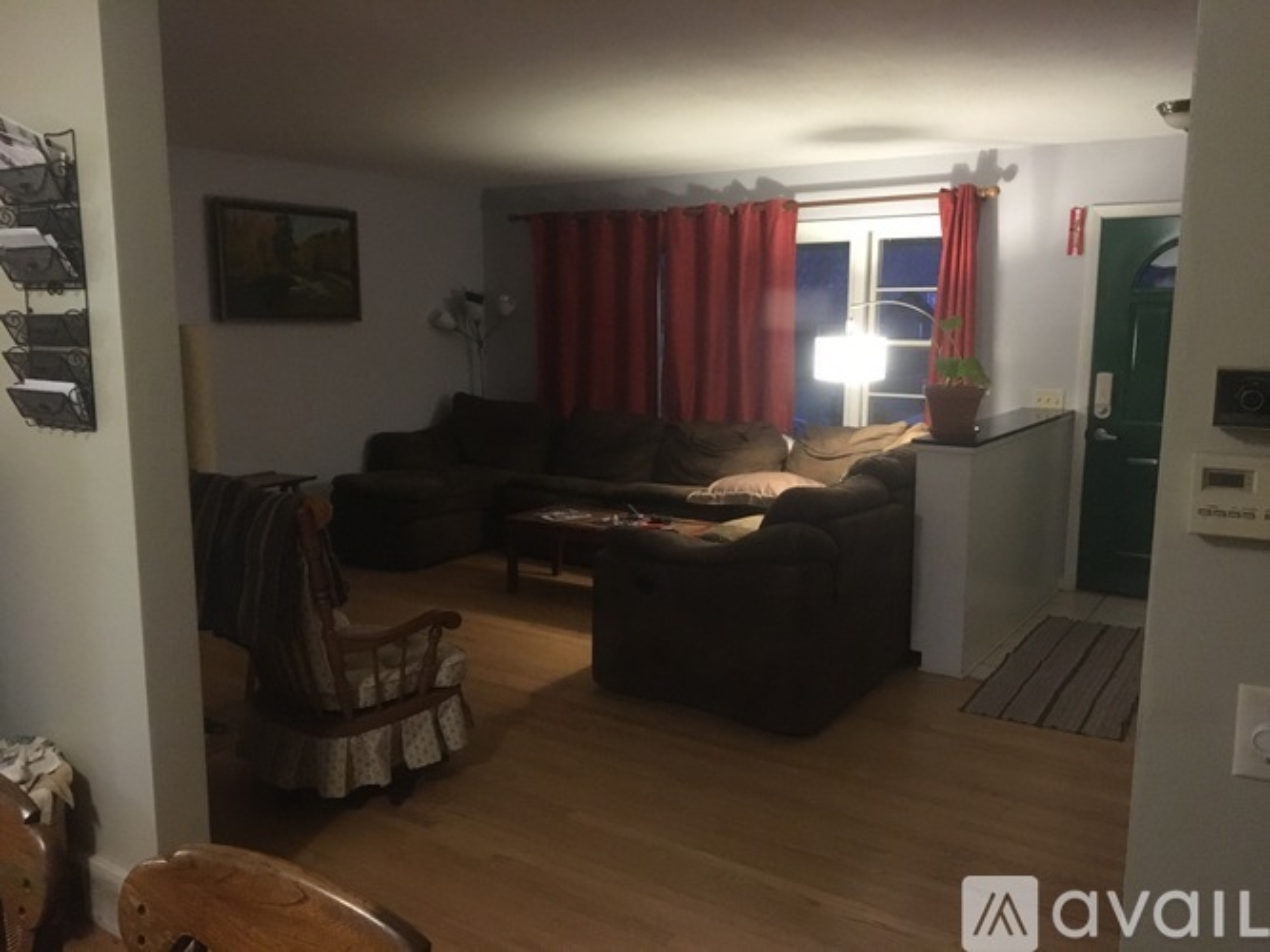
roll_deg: -0.2
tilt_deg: -7.5
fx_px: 1064
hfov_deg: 61.7
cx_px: 635
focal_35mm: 29
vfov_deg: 48.2
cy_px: 476
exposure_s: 1/15
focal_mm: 4.15
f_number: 2.2
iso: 320
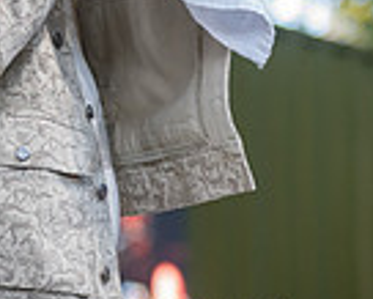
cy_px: -141
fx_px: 4640
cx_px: 104
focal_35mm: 420
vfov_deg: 3.7
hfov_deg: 4.6
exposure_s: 1/400
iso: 1000
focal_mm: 105
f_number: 3.5
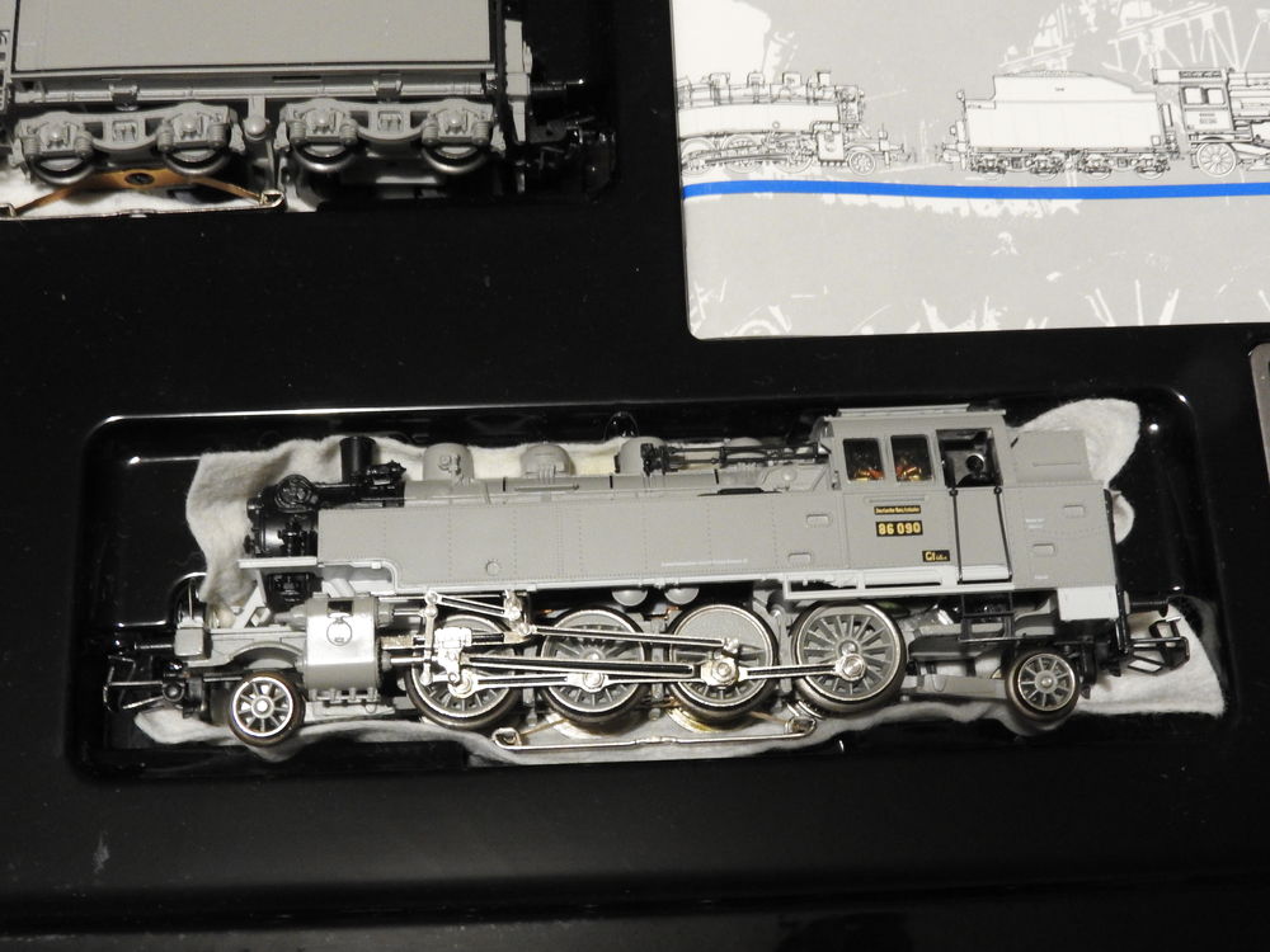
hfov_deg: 38.2
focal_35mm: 50
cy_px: 476
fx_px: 1834
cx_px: 635
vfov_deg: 29.1
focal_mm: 9
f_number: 4.5
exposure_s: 1/5
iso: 800
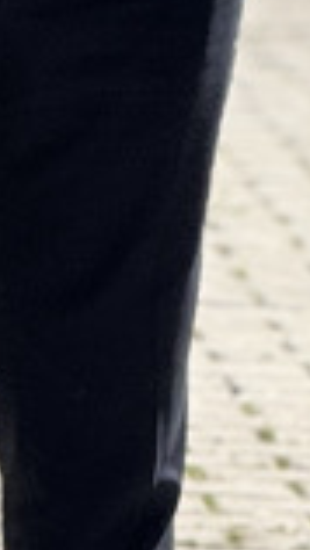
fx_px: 12335
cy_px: -526
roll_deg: -0.6
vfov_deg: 2.5
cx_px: 233
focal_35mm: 845
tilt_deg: -2.7
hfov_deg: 1.4
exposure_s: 1/1033
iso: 50
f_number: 2.8
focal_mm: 15.66
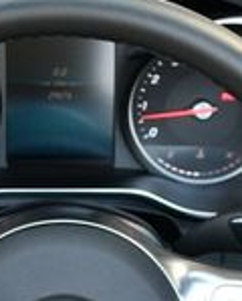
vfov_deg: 11.2
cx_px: 228
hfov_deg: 9.1
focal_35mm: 169
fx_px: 1507
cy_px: 347
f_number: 3.8
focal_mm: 21
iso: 720
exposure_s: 1/250
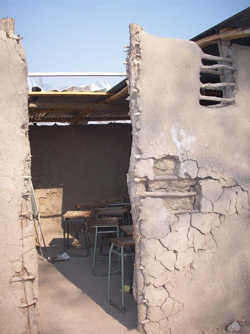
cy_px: 170
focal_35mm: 38
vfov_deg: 49.0
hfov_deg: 37.7
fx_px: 366
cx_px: 127
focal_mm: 6.2
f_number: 2.8
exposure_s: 1/721
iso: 80
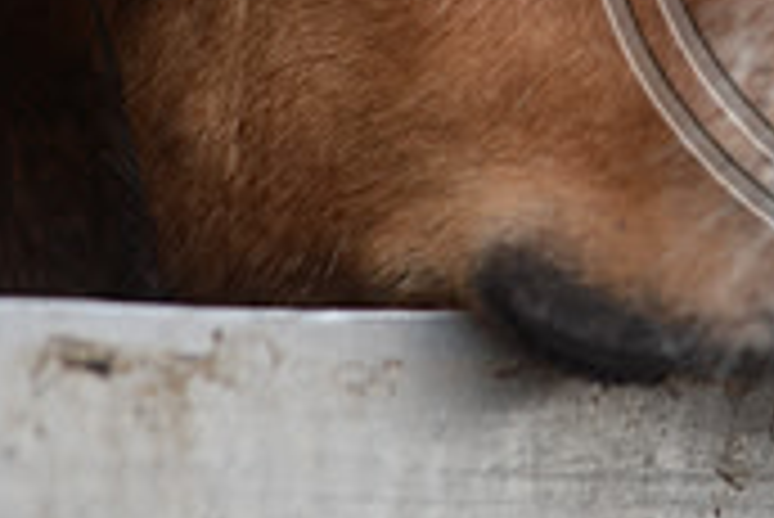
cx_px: 994
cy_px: -212
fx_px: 7381
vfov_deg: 4.0
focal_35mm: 343
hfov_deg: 6.0
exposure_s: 1/800
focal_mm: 102
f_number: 2.8
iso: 1600
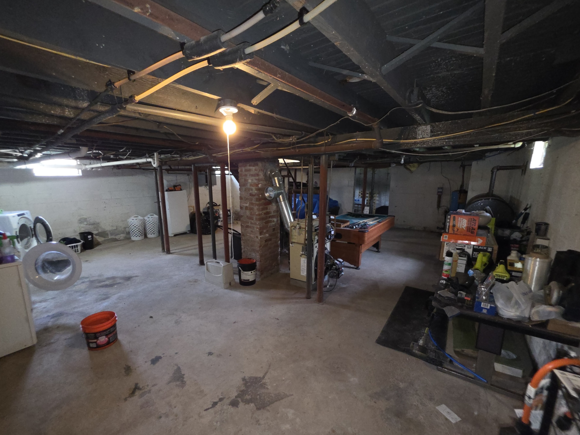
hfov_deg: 101.9
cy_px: 233
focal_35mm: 14
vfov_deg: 85.5
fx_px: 235
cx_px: 271
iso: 320
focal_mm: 2.2
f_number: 1.9
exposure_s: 1/30
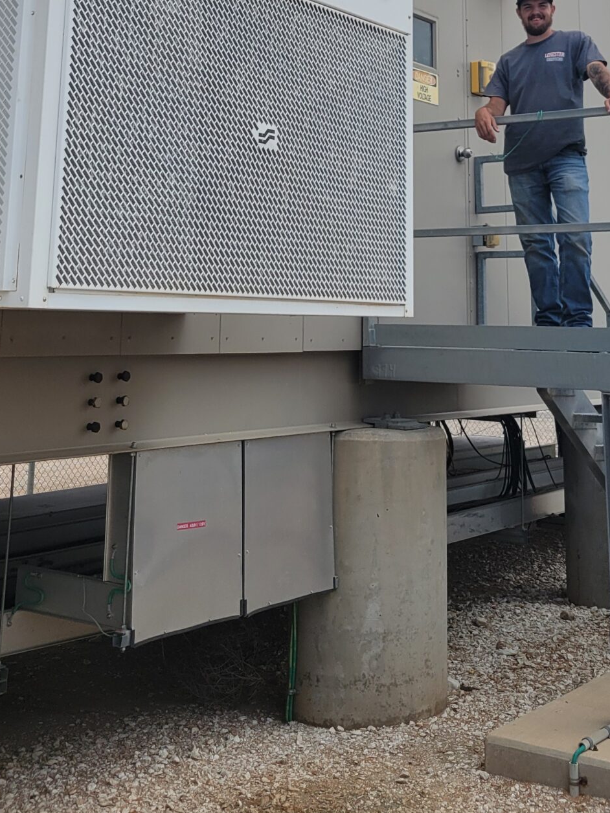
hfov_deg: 27.5
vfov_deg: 33.6
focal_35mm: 53
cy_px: 31
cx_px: 291
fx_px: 1245
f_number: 1.8
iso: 40
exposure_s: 1/3050
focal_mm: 5.4
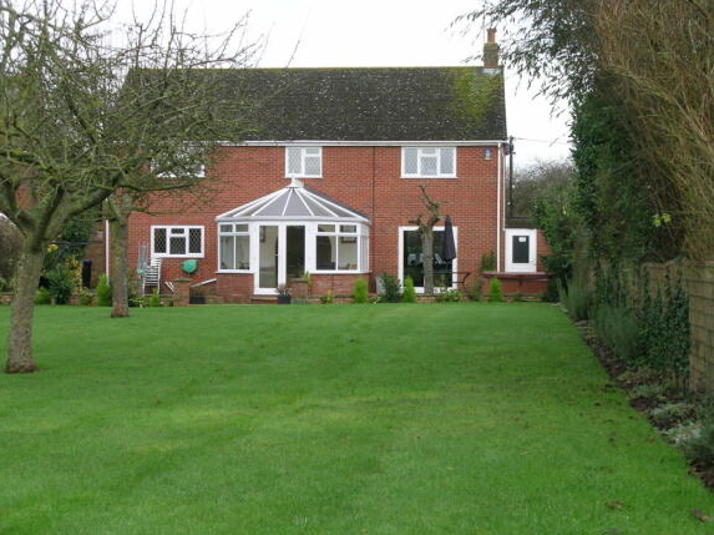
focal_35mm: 58
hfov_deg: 33.3
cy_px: 270
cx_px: 352
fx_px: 1196
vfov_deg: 25.2
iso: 50
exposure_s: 1/53.1
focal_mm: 11.8
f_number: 4
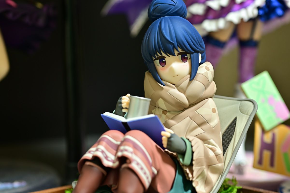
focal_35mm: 90
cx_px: 145
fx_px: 725
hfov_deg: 22.6
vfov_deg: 15.2
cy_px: 96
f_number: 5.6
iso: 100
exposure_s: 3
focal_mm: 60
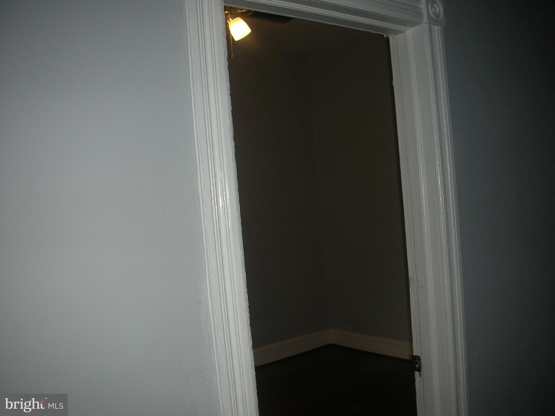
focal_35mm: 35
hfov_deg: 52.6
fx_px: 561
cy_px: 208
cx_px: 278
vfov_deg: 40.7
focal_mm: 5.8
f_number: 3
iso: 50
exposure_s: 1/60.1
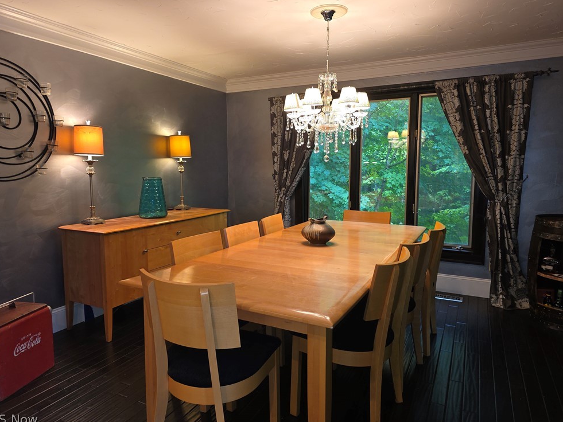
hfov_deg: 71.6
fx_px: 390
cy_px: 209
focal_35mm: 24
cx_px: 272
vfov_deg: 56.8
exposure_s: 1/40
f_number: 1.7
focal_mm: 6.3
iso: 125
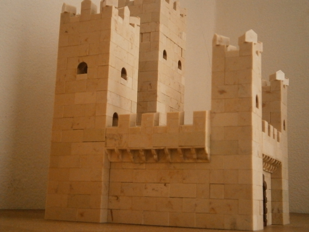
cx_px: 154
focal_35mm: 47
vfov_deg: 30.9
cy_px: 116
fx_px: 419
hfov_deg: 40.4
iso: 800
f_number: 3.4
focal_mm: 8.3
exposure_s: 1/30
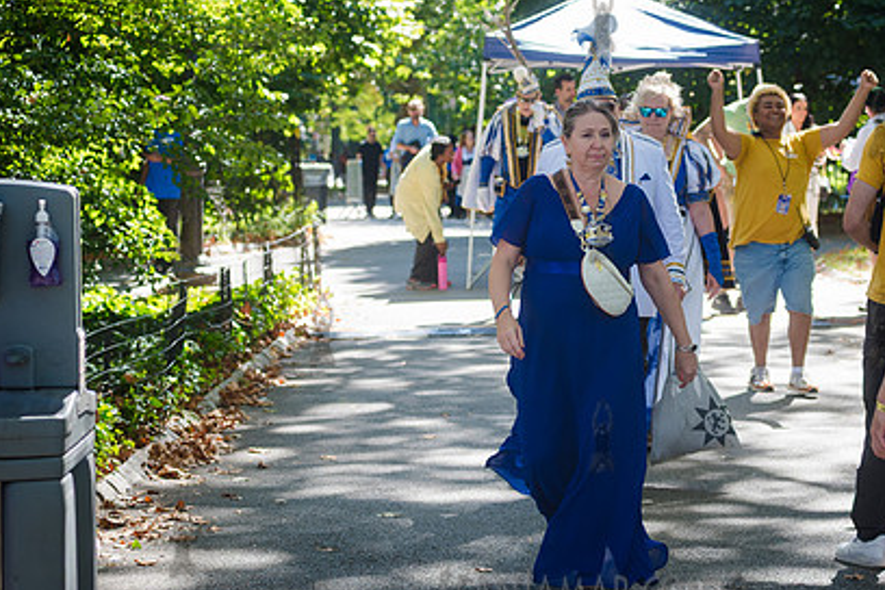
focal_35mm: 116
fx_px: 2851
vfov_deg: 11.8
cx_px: 601
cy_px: 225
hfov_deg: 17.6
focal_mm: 80
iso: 250
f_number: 4.5
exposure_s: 1/250
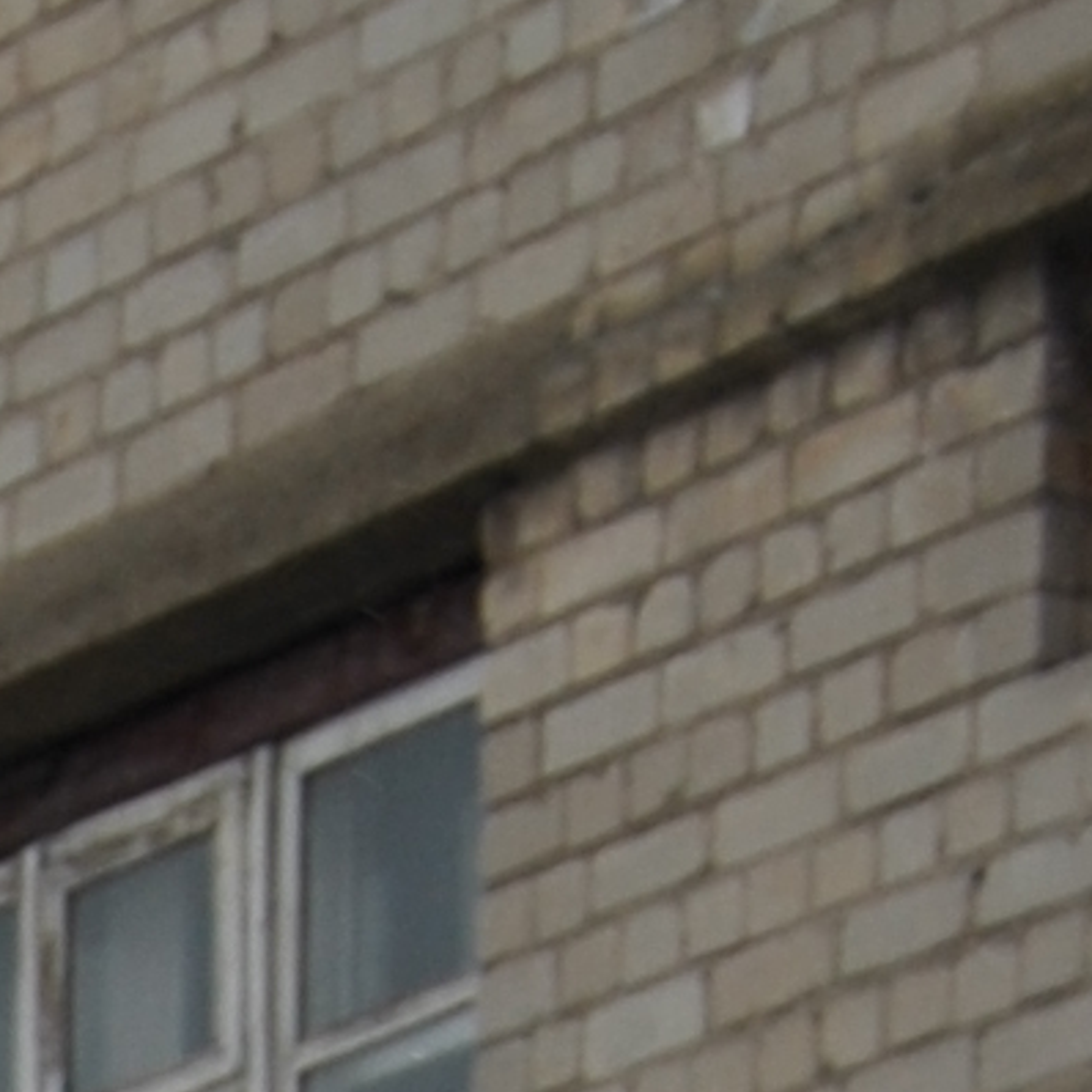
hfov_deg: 4.4
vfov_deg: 4.2
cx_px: -2258
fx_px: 13746
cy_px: 4316
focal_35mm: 385
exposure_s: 1/160
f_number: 6.3
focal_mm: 31
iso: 100
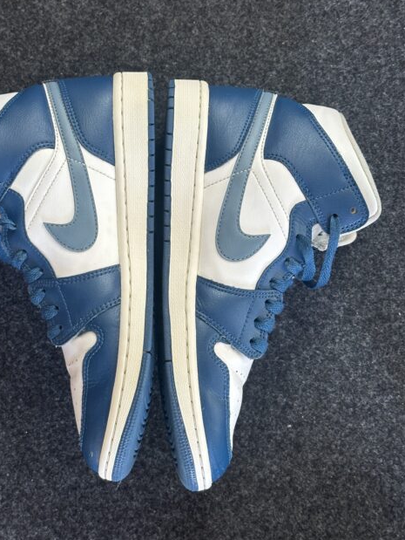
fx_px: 966
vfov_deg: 31.2
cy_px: 269
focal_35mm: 62
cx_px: 153
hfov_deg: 23.6
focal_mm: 6.86
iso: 125
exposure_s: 1/50
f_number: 1.78
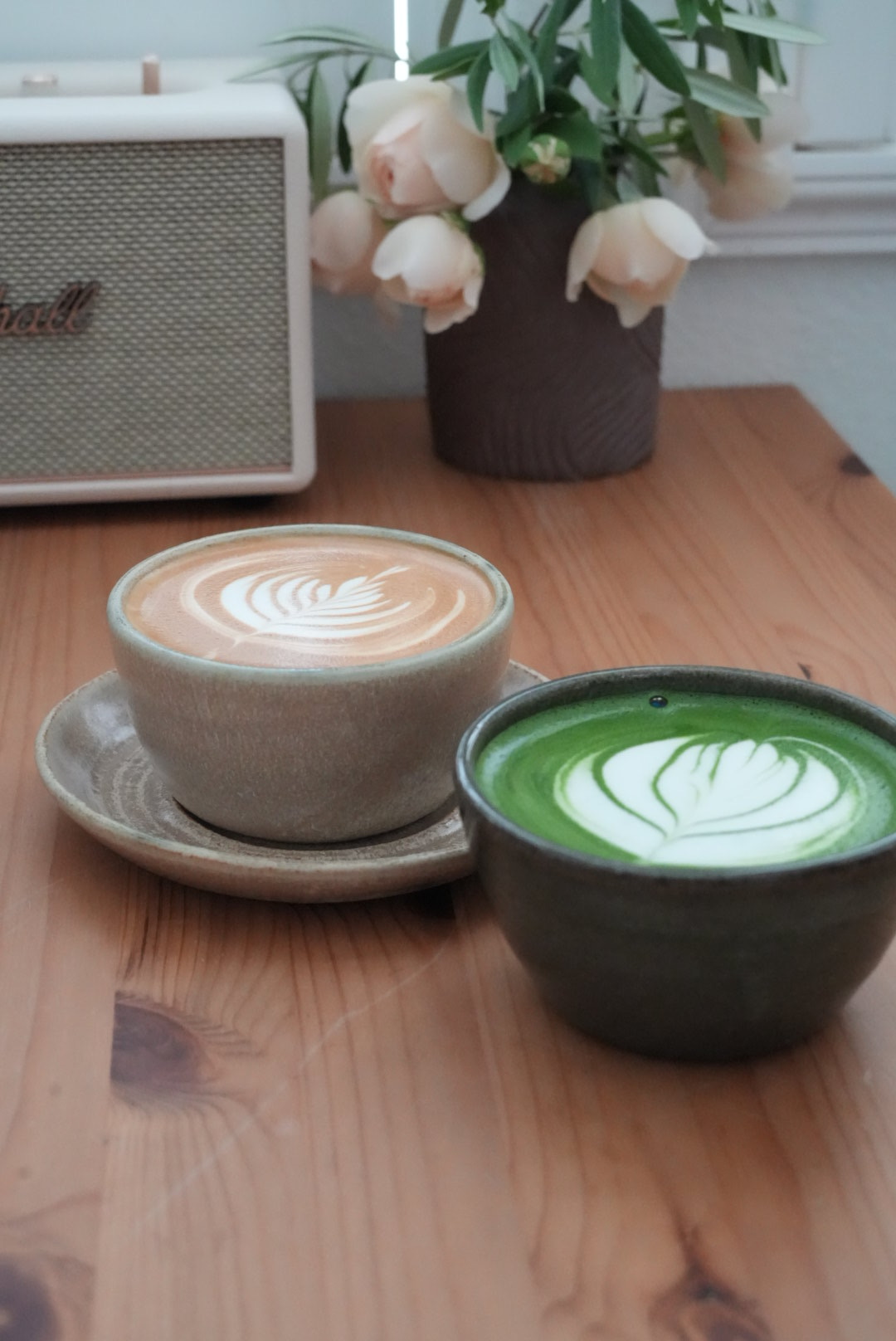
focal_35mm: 60
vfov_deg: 33.4
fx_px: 2236
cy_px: 670
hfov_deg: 22.7
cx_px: 448
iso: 16000
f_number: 8
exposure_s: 1/200
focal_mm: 60
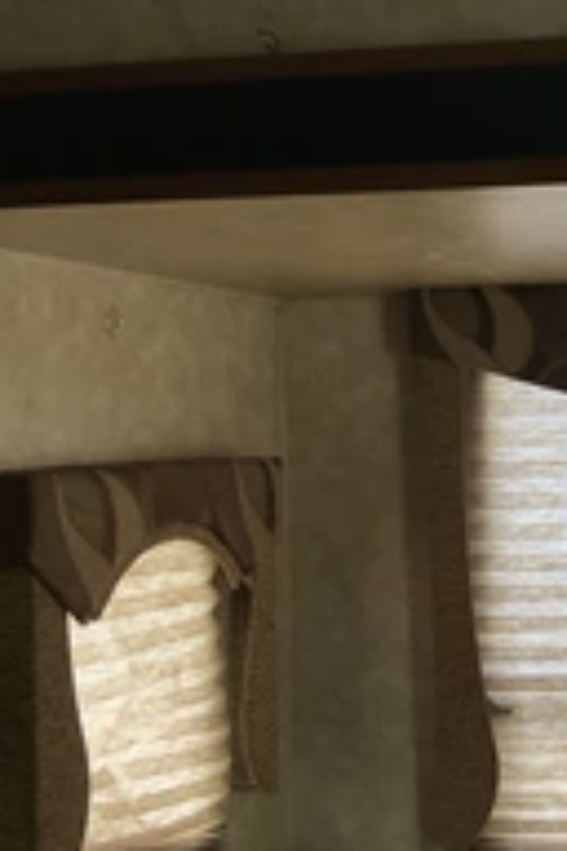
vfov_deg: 31.9
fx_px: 1488
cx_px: 735
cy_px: 394
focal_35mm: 63
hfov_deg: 19.8
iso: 64
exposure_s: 1/61
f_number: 1.8
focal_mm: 3
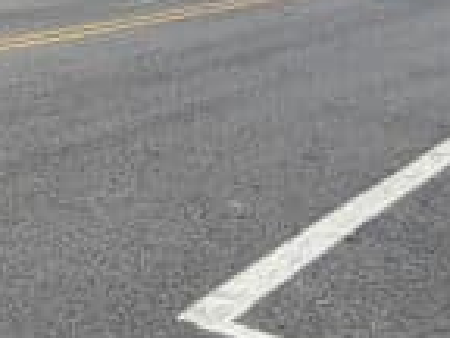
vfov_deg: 16.3
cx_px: -516
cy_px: -241
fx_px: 1014
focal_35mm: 78
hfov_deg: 16.6
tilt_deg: +9.8
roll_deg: +0.9
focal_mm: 2.22
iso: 20
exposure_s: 1/1017
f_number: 2.2
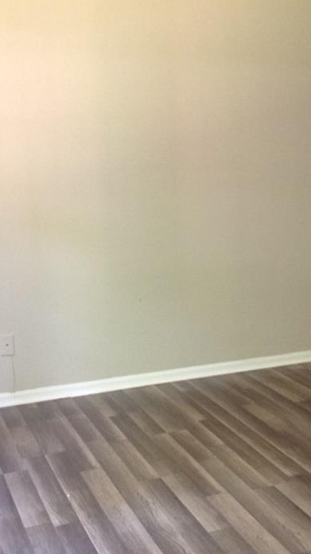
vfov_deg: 37.2
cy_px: 298
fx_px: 822
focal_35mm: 56
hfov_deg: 21.1
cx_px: 255
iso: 125
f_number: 2.4
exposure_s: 1/15
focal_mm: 4.28
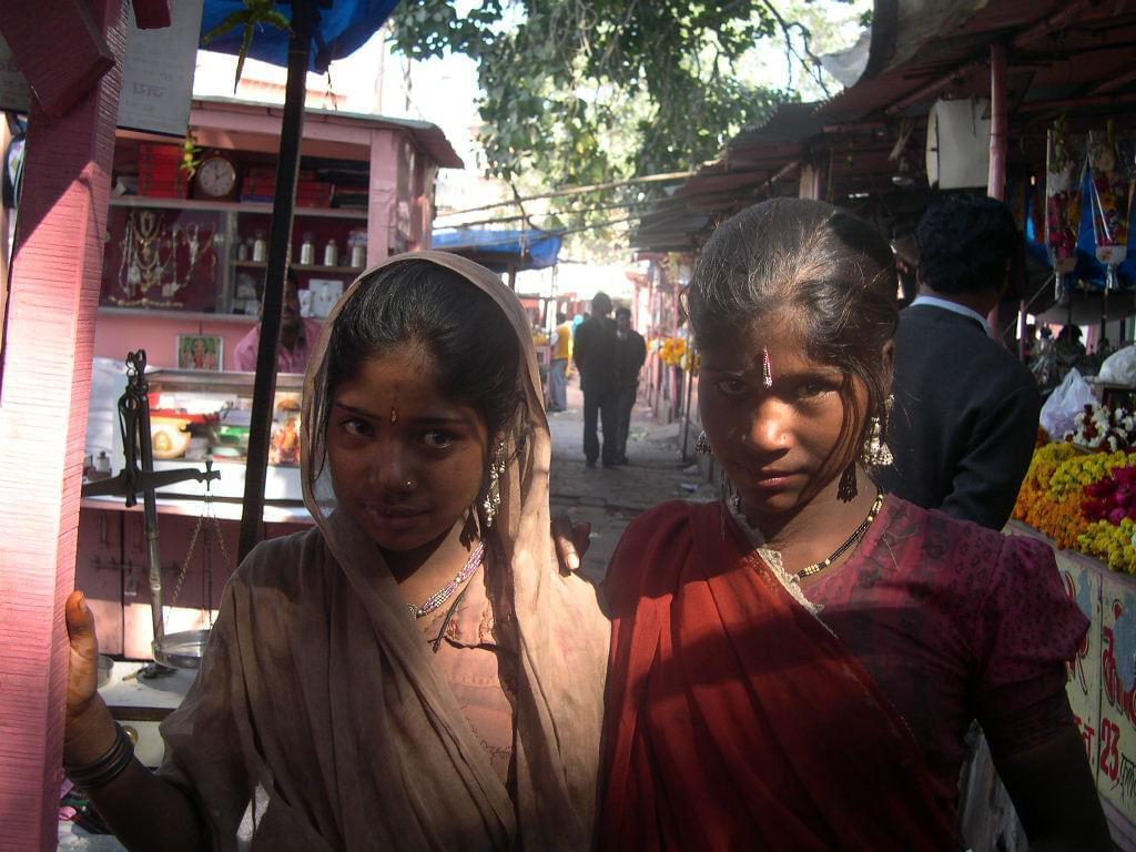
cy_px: 426
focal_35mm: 38
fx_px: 1247
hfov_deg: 49.0
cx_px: 568
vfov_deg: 37.7
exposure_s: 1/86.7
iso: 100
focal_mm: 8
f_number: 2.8
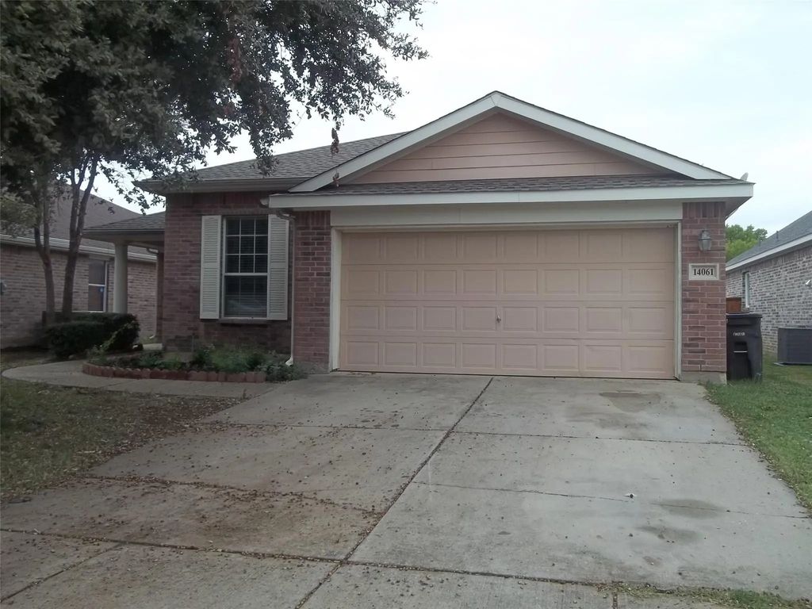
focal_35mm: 32
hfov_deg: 56.8
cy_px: 304
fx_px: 751
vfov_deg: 44.2
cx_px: 406
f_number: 8.8
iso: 64
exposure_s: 1/80
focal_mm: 5.7
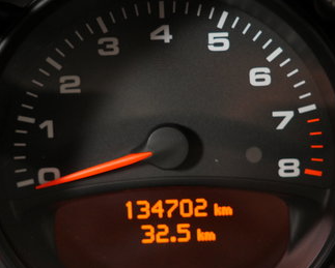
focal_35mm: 107
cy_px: 124
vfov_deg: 14.4
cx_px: 164
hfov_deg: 17.9
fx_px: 1062
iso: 400
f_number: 2.8
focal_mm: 32
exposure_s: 1/40
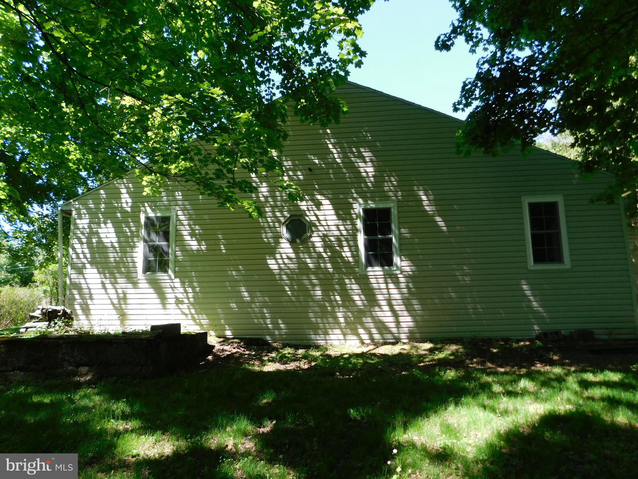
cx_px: 319
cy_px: 240
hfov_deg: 73.9
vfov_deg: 58.9
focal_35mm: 23
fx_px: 424
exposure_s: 1/320
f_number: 3
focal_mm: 4
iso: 125
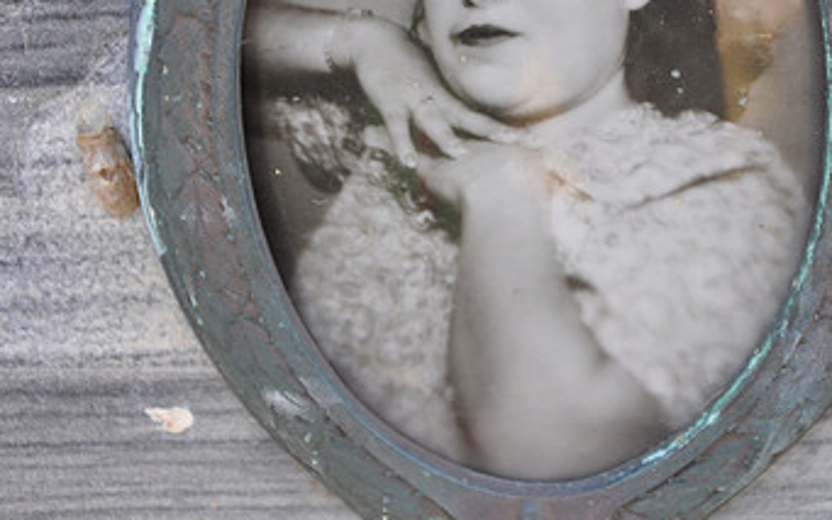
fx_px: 3061
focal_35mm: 135
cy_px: 89
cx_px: 544
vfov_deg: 9.7
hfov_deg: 15.5
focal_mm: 52
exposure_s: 1/40
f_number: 6.3
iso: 200
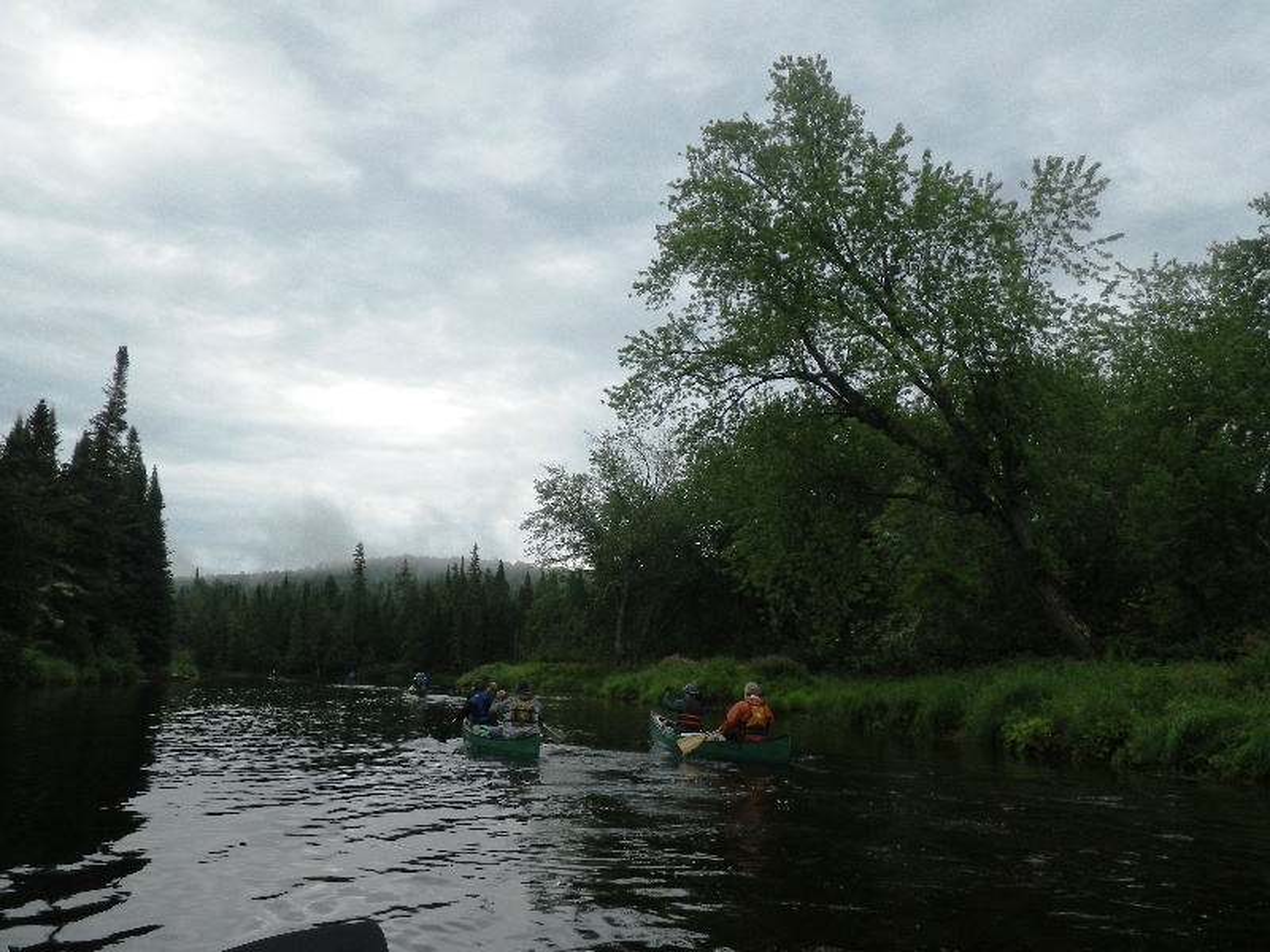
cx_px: 635
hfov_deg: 63.4
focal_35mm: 28
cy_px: 476
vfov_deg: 49.7
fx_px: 1027
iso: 80
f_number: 4.2
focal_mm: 5
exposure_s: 1/400
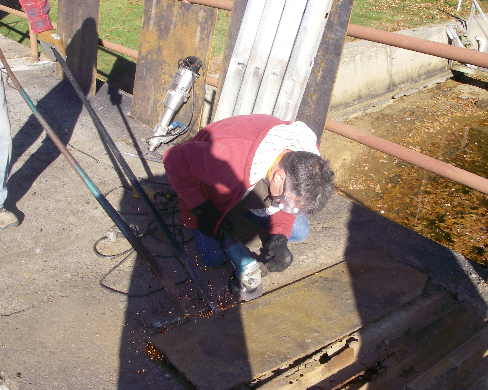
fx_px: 578
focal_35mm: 40
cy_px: 195
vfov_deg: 37.3
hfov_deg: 45.8
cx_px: 259
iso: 64
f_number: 6.6
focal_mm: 6.3
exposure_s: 1/160
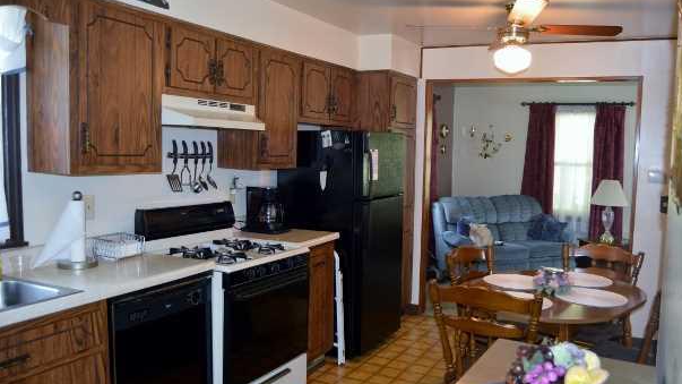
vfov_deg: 38.9
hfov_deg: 64.3
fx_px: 542
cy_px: 200
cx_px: 361
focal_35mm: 30
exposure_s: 1/60
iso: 560
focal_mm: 18
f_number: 3.5
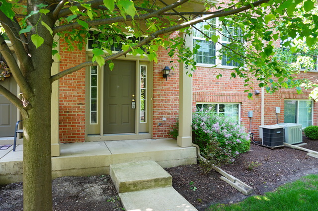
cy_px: 106
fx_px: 212
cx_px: 159
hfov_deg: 73.8
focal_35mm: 24
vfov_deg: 53.0
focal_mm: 16
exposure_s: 1/60
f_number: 4.5
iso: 200
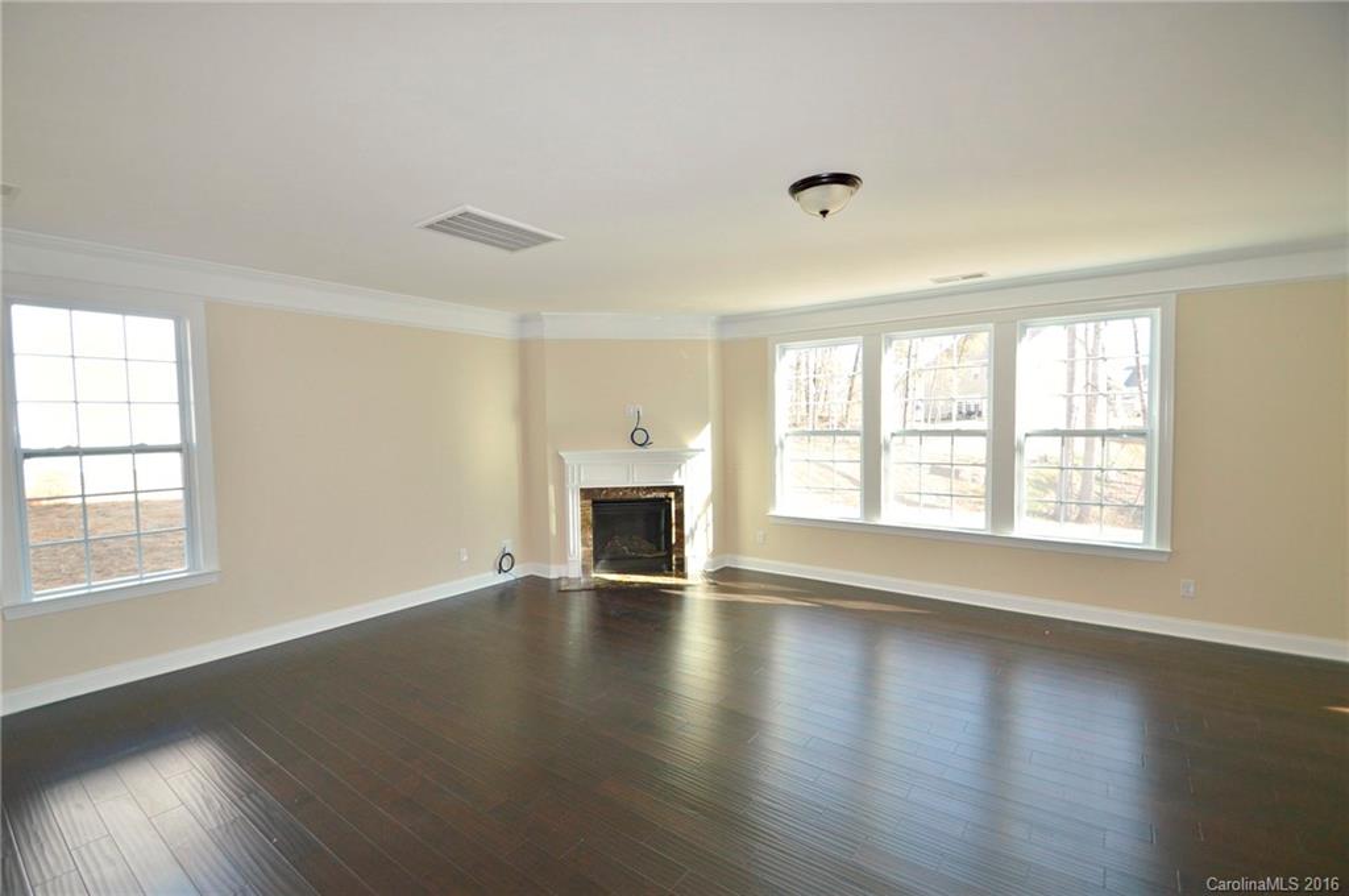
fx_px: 561
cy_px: 448
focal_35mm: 15
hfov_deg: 100.5
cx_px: 674
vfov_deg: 77.2
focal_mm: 10
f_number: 4
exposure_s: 1/125
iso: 320
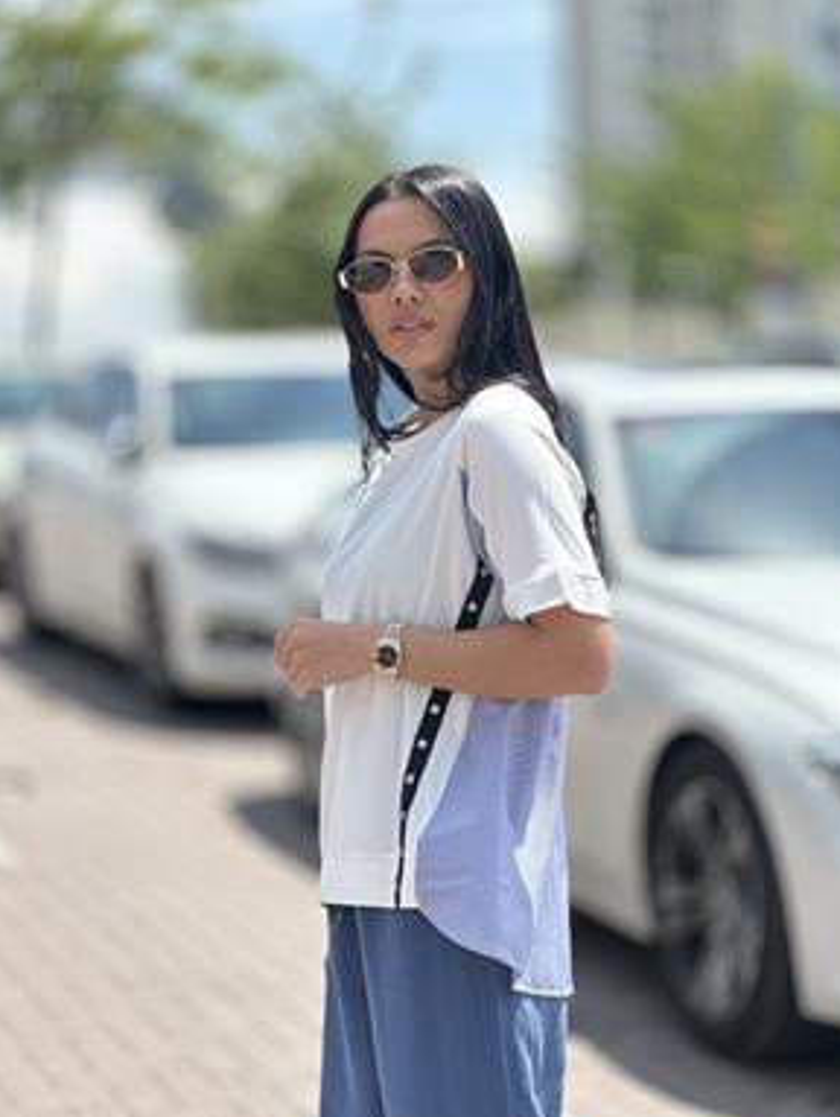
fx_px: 2681
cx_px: 400
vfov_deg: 23.5
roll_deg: +1.4
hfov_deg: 17.8
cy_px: 550
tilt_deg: +0.0
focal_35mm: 83
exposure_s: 1/552
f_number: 2.8
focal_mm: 9
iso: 32
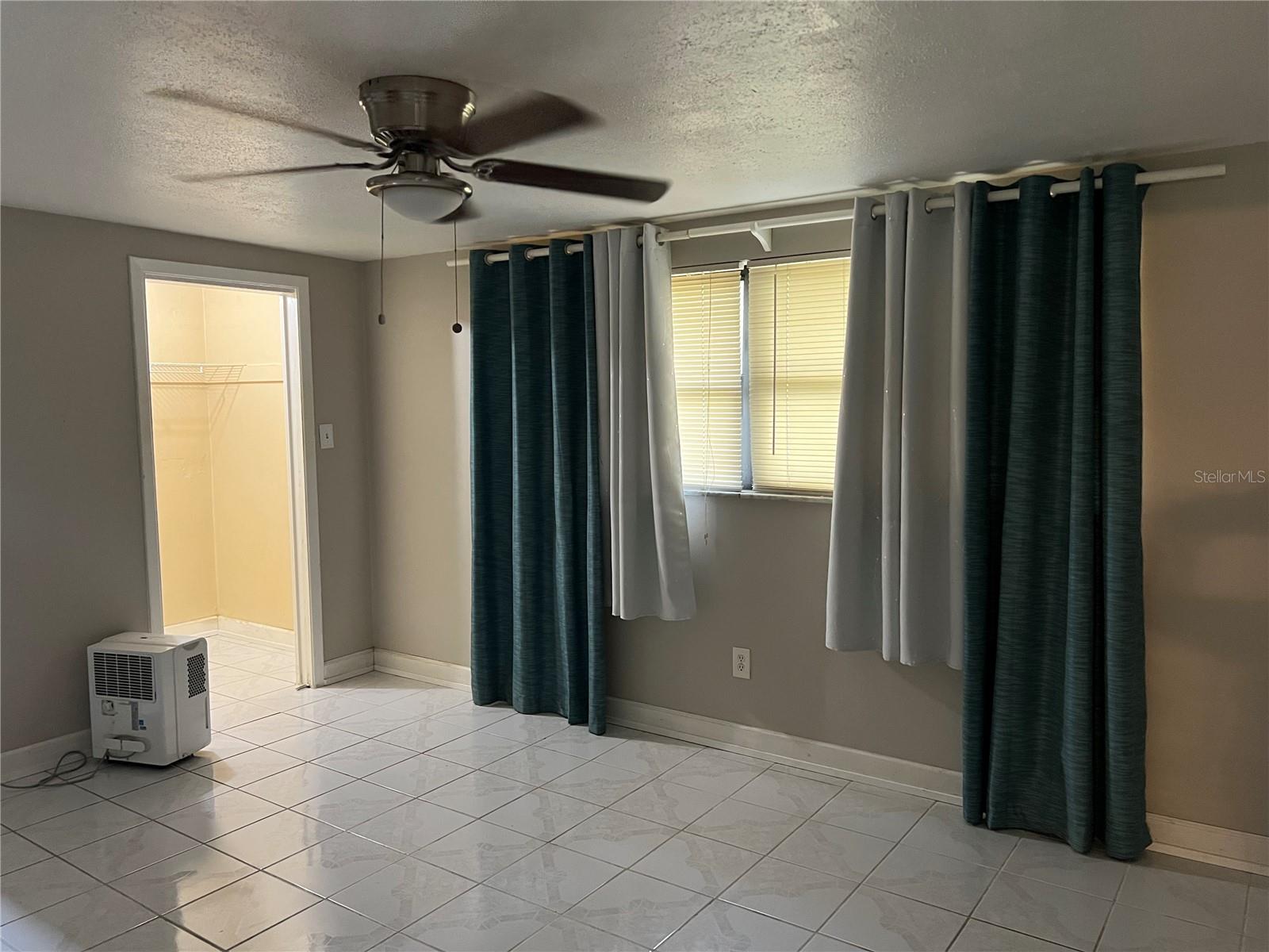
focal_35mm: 26
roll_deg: +0.2
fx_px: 953
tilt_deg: -6.0
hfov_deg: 67.3
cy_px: 476
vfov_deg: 53.1
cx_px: 634
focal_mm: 5.7
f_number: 1.5
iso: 500
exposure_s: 1/60
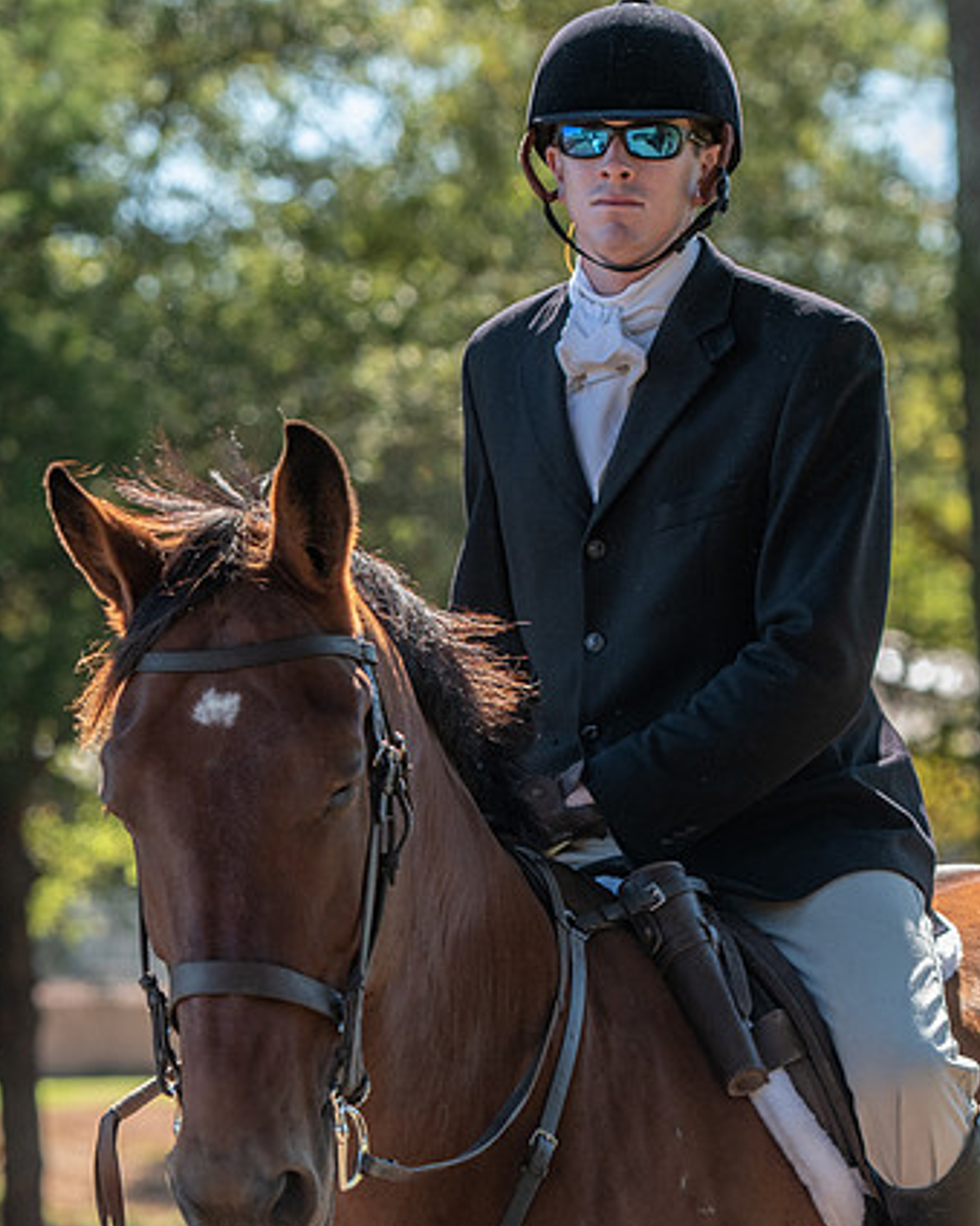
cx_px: 501
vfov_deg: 8.4
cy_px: 977
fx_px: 8378
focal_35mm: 231
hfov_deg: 6.7
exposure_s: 1/320
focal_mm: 102
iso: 280
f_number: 4
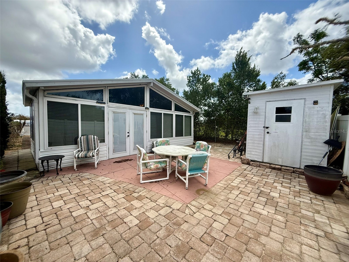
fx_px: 141
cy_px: 131
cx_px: 174
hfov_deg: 102.1
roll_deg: -0.5
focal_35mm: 14
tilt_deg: -0.8
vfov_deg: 85.7
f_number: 2.2
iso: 80
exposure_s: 1/2320
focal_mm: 2.22
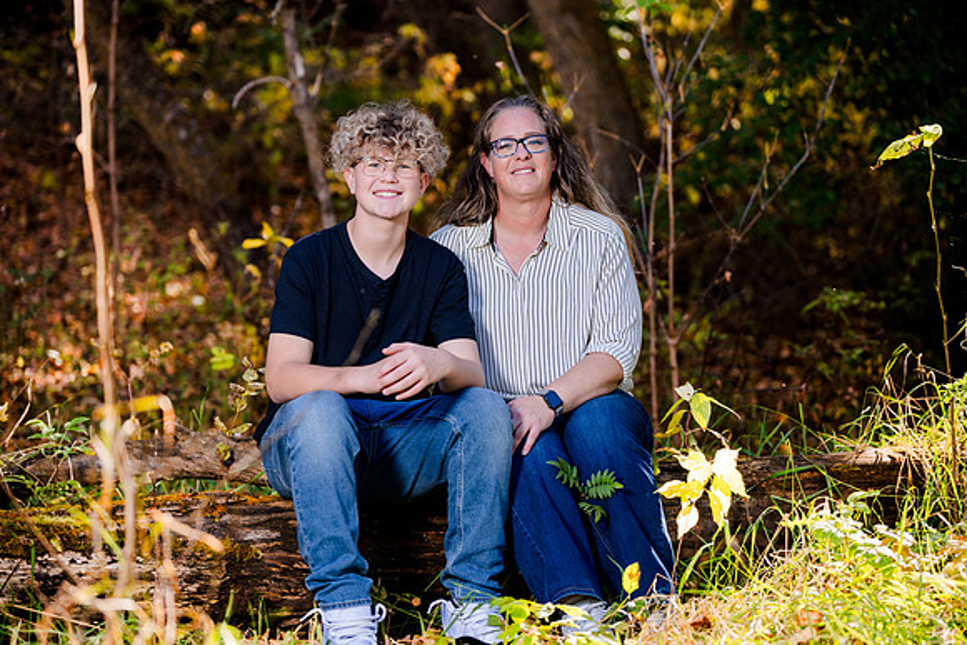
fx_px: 2794
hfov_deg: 19.6
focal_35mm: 104
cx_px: 484
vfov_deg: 13.2
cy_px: 322
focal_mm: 104
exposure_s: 1/200
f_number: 2.8
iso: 100
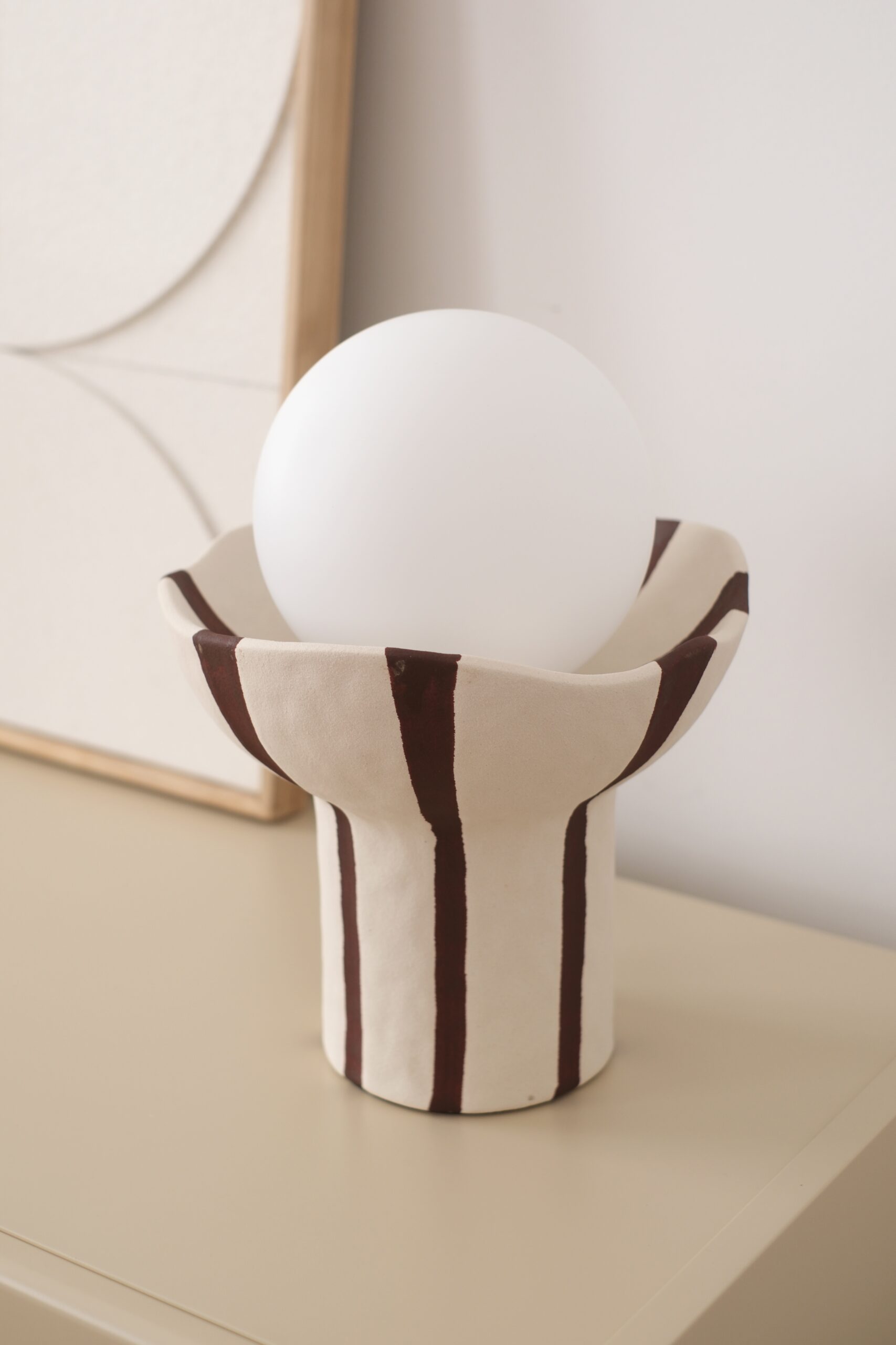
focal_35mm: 53
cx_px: 448
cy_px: 672
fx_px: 1978
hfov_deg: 25.5
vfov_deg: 37.5
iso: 160
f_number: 2.8
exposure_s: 1/52
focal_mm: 35
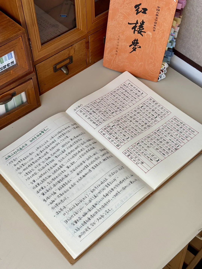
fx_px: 373
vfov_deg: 39.7
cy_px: 134
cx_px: 101
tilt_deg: -51.6
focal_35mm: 48
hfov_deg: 30.3
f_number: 1.78
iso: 64
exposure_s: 1/558
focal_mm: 6.76
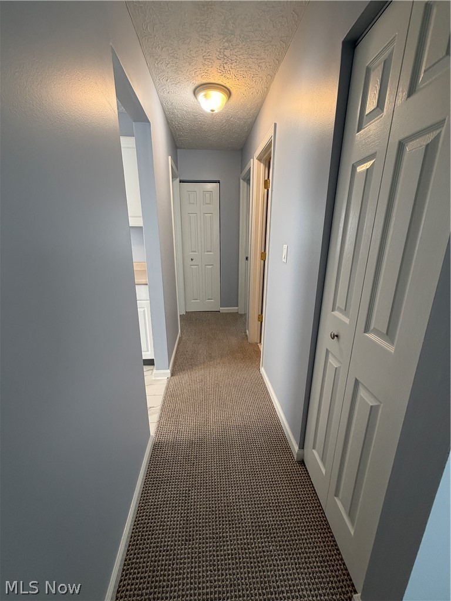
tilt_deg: -16.1
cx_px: 226
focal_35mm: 14
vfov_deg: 102.1
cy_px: 300
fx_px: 243
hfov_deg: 85.7
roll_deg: +0.0
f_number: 2.2
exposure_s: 1/60
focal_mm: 2.22
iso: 200
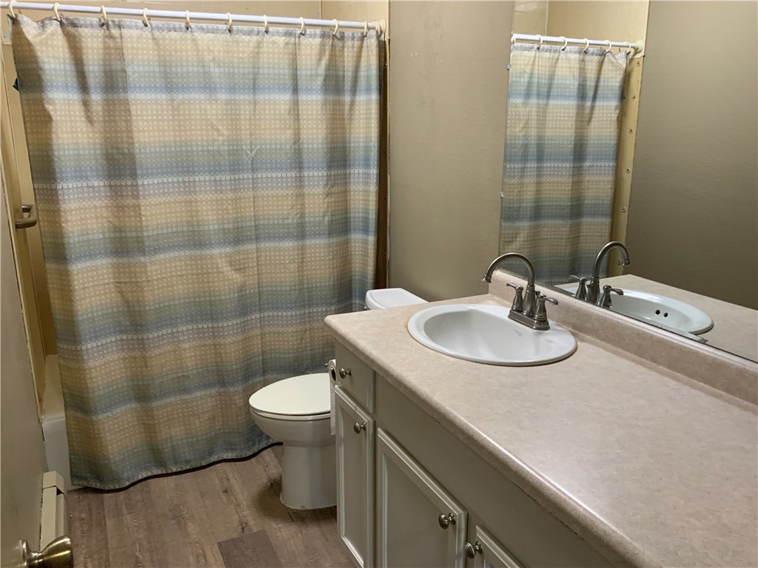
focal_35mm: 29
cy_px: 284
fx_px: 635
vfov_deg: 48.2
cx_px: 379
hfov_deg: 61.7
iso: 125
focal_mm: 3
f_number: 1.8
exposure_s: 1/60
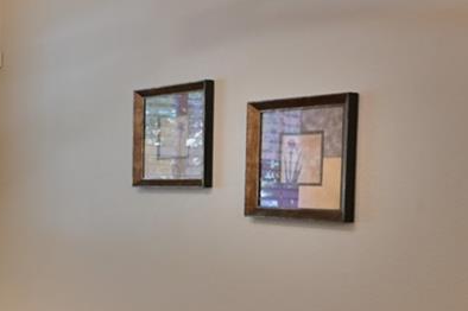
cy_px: 195
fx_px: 871
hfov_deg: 25.5
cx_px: -153
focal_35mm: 67
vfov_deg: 20.2
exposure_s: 1/15
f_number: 6.3
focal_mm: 16.5
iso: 1250
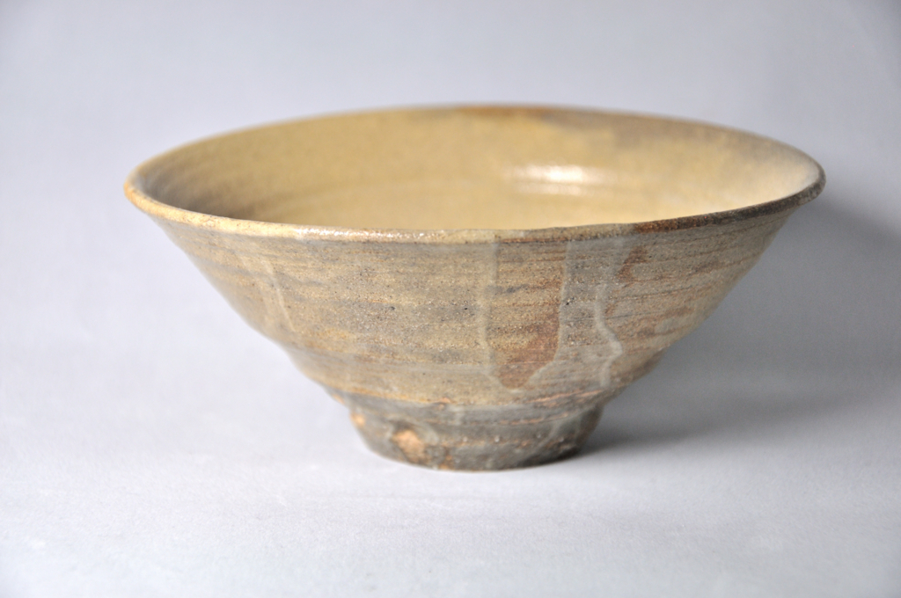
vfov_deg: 13.0
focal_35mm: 105
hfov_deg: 19.5
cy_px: 299
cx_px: 450
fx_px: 2625
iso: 400
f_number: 5.3
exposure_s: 1/60
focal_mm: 70
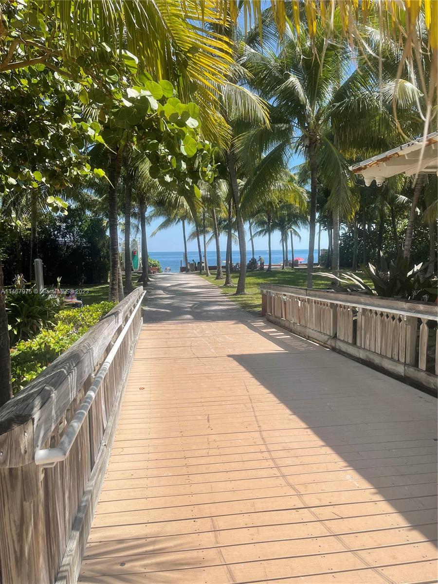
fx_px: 439
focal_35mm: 26
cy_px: 292
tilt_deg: -6.5
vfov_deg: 67.3
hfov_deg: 53.1
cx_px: 219
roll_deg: +1.5
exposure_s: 1/3165
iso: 32
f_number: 1.6
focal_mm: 5.1
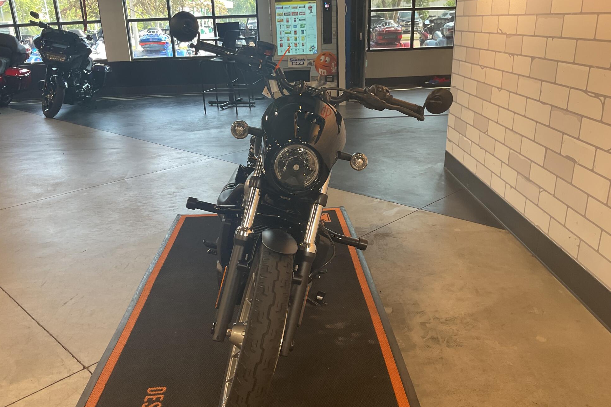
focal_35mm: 31
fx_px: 526
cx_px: 300
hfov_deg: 60.3
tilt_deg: -22.3
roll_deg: +2.8
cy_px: 228
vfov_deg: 42.2
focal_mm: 3
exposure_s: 1/50
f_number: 1.8
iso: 50
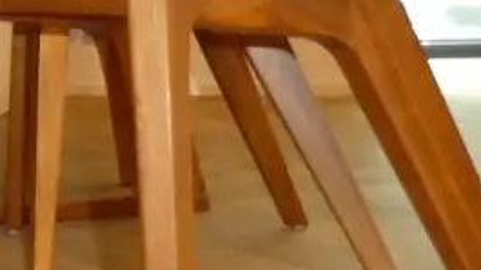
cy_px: 87
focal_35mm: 101
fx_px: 1288
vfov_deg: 12.0
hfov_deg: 16.7
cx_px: -437
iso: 800
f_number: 3.3
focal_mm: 4.3
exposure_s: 1/60
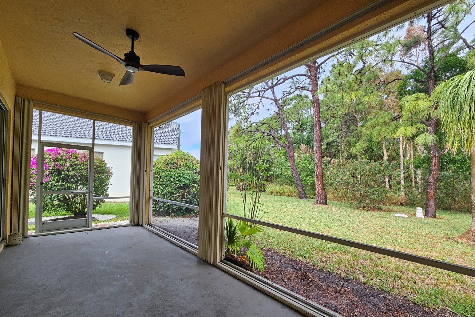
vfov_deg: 80.7
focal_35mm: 14
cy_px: 183
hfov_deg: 104.2
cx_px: 242
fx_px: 185
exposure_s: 1/274
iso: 64
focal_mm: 2.2
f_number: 2.2
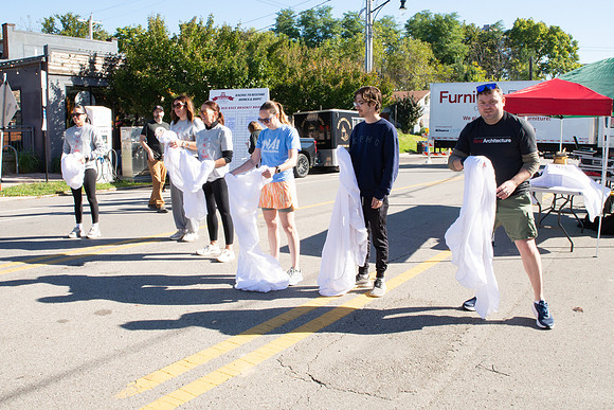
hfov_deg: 58.5
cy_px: 176
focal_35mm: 32
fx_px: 548
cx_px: 302
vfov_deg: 40.9
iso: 800
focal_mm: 24
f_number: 18
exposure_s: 1/160
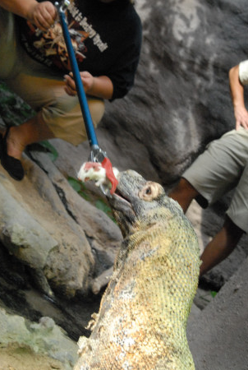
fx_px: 576
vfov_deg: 35.4
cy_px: 141
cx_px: 100
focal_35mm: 56
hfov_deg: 24.3
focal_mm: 28
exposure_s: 1/160
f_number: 7.1
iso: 1600
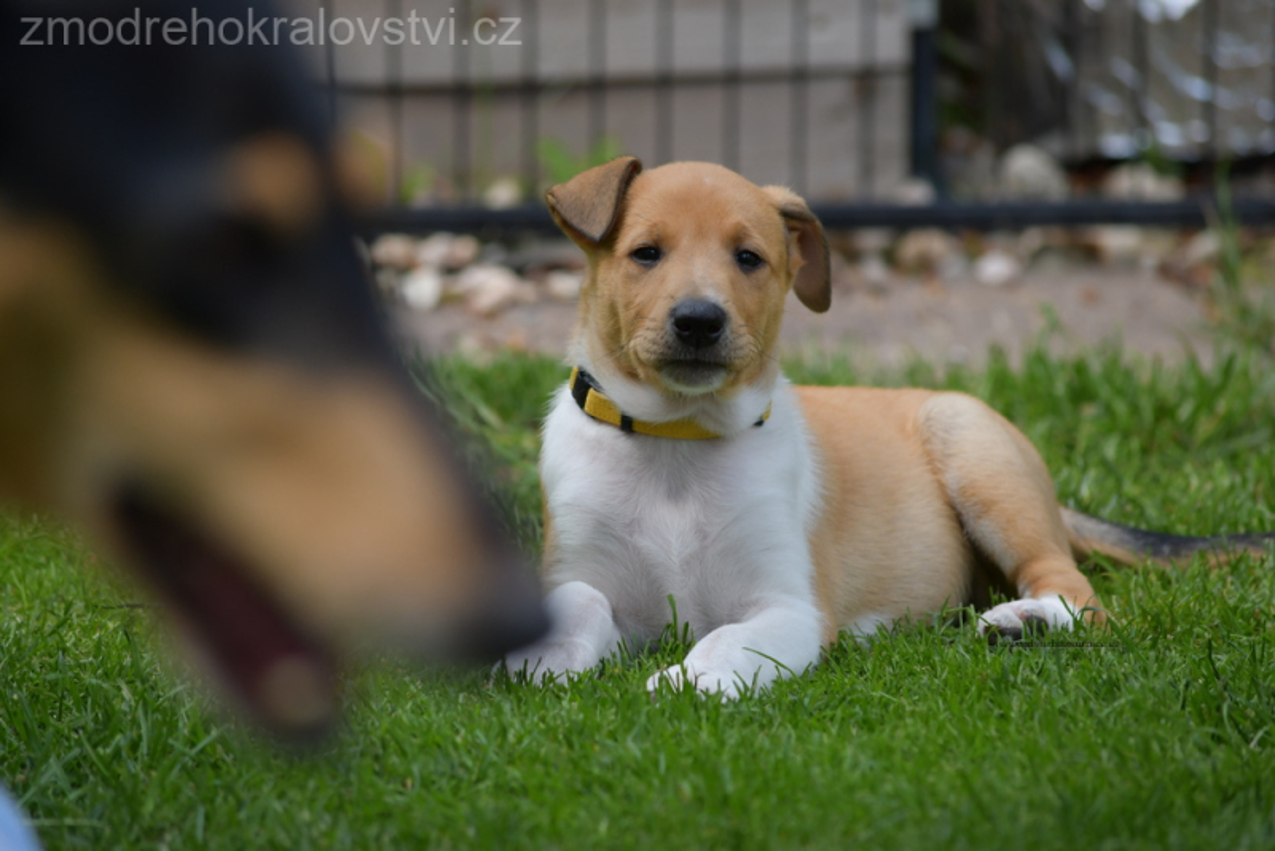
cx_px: 638
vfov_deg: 4.2
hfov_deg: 6.2
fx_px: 11691
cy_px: 426
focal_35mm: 330
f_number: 5.6
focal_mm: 220
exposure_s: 1/500
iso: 250
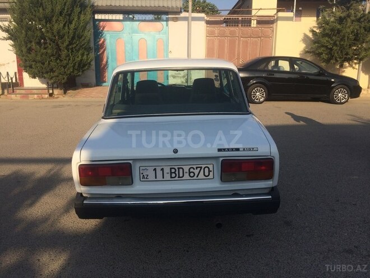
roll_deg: -1.9
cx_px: 185
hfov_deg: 61.7
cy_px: 139
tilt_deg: -11.9
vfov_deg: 48.2
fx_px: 310
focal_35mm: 29
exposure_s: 1/1786
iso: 32
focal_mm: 4.15
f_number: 2.2
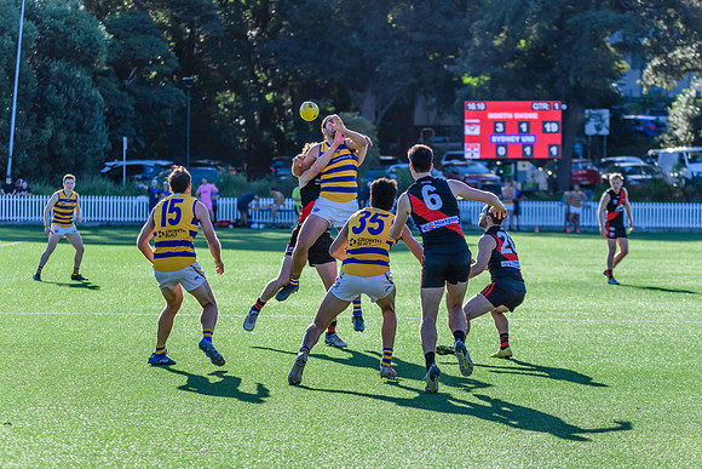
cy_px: 255
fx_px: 3189
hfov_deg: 12.6
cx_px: 361
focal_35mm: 164
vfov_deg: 8.4
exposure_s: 1/2000
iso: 800
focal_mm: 150
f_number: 6.3
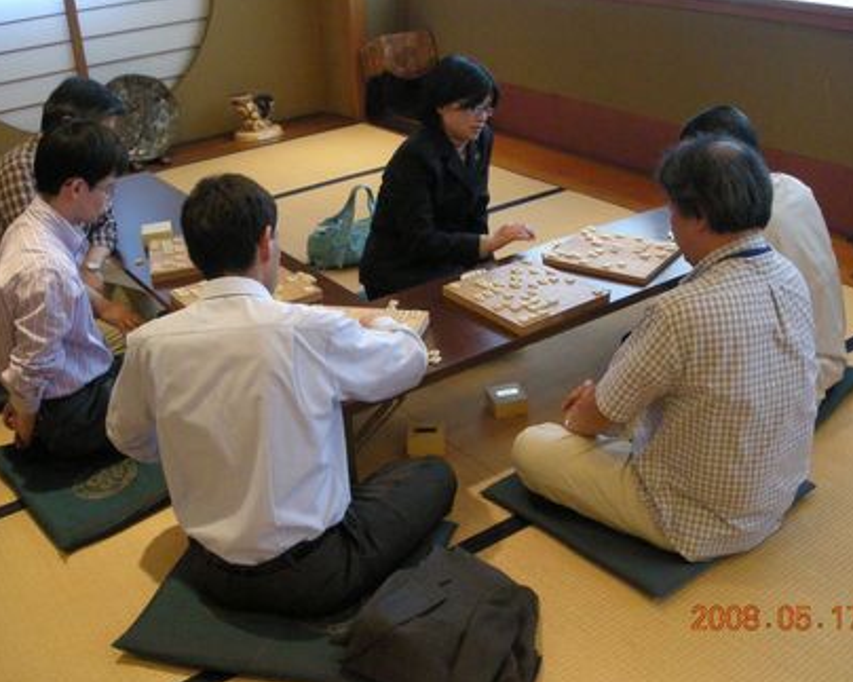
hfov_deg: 47.9
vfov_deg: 39.1
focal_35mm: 38
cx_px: 429
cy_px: 337
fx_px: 959
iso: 400
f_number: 2.8
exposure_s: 1/57.2
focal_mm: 5.7
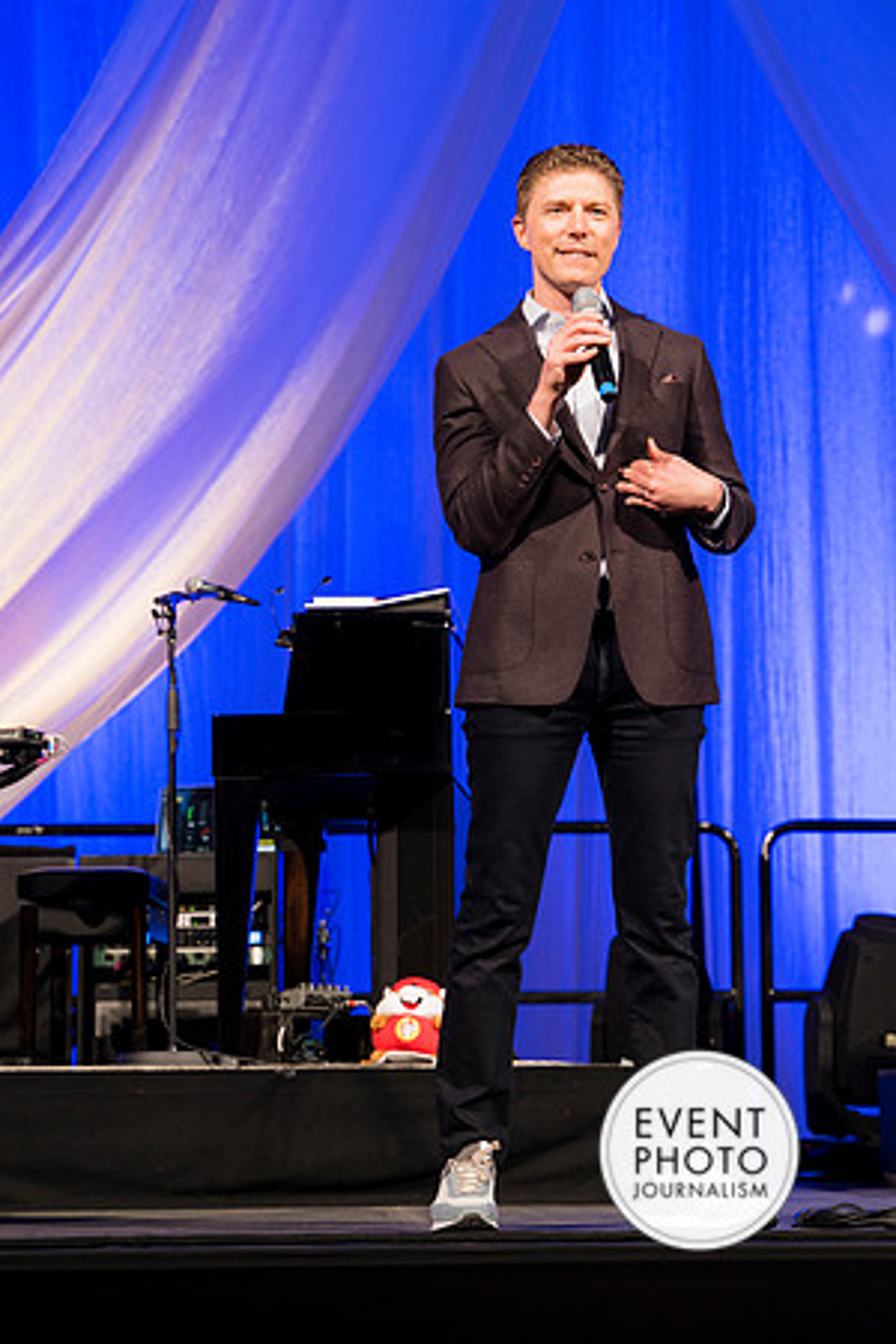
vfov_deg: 19.2
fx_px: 3966
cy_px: 706
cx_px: 421
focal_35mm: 106
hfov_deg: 12.9
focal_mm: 67
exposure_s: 1/100
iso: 800
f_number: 4
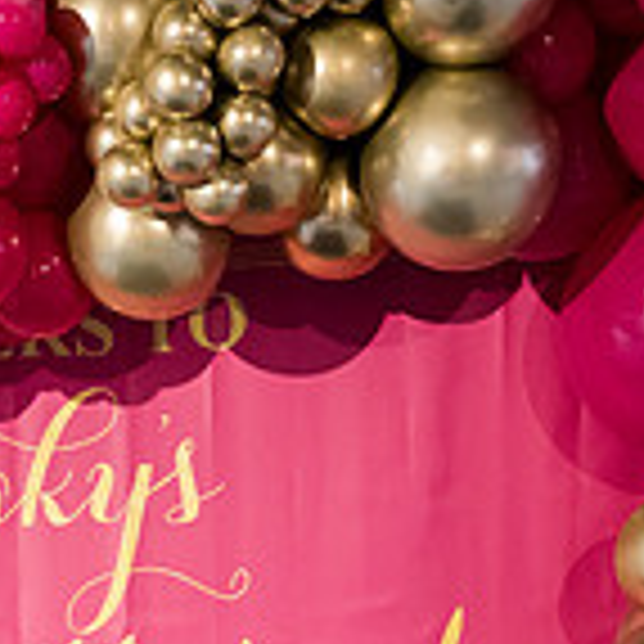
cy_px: 762
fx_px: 1810
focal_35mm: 86
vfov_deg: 19.1
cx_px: 122
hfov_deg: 19.9
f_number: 4
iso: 3200
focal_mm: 24
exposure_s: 1/125
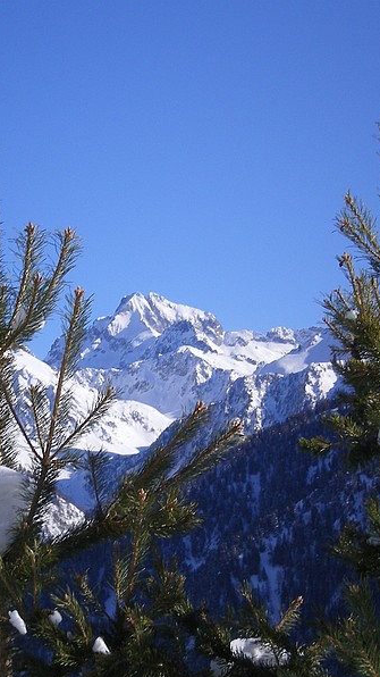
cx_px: 125
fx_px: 2438
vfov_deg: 15.8
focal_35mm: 136
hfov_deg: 8.9
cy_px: 340
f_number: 7.5
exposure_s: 1/250
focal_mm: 15.3
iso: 64
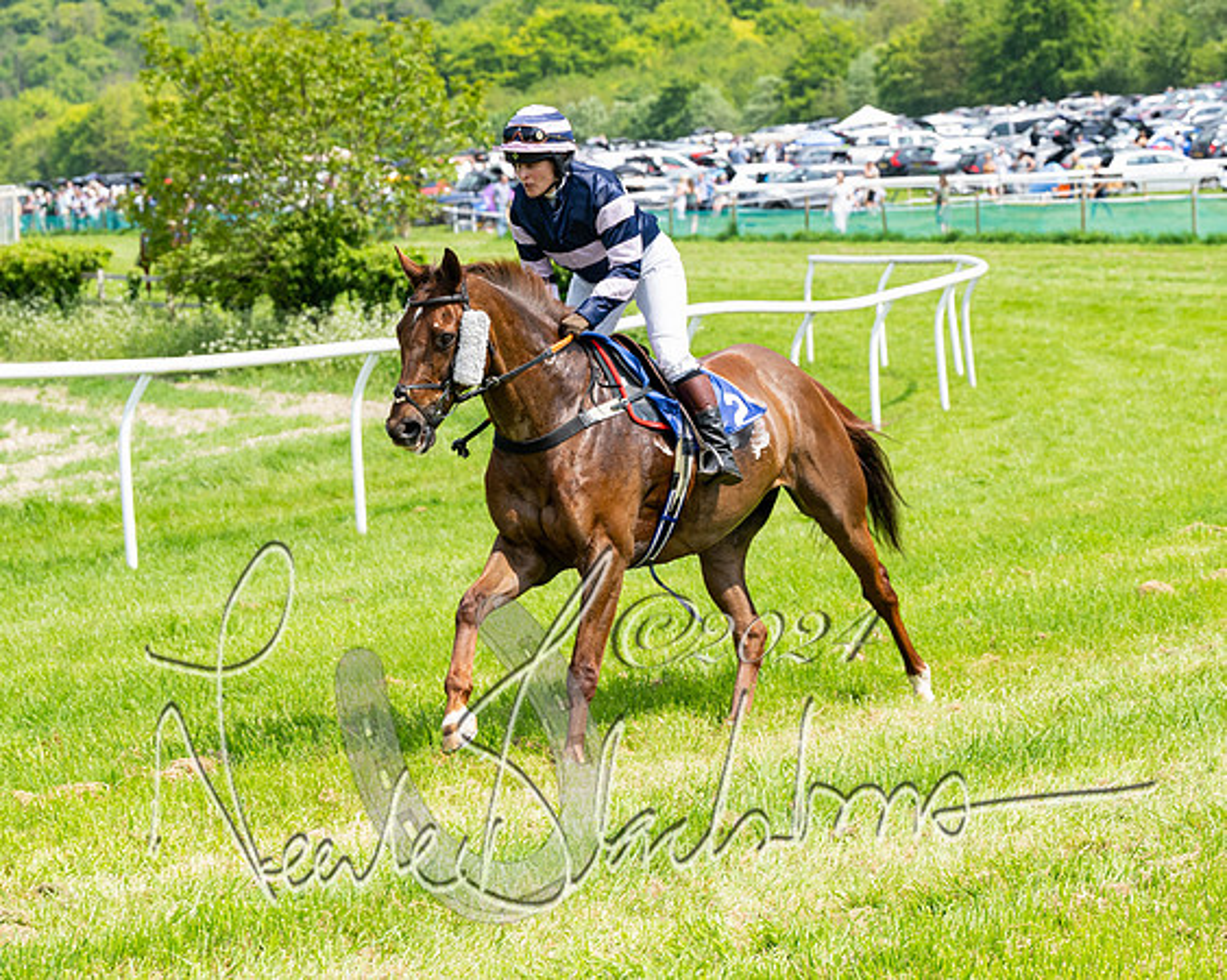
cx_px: 711
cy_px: 437
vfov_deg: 12.0
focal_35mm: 129
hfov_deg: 14.9
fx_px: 4680
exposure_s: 1/1250
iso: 200
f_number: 5
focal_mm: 75
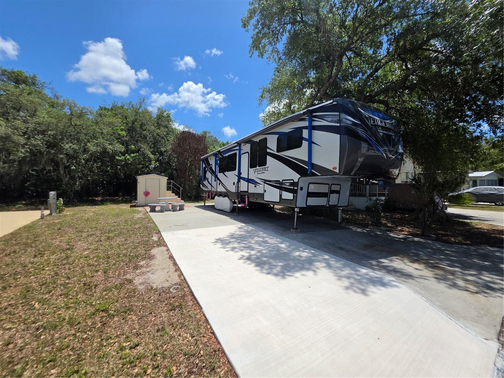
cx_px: 252
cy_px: 189
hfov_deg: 106.2
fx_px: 189
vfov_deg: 89.9
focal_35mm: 13
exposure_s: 1/2977
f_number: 1.9
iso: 32
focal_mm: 2.2
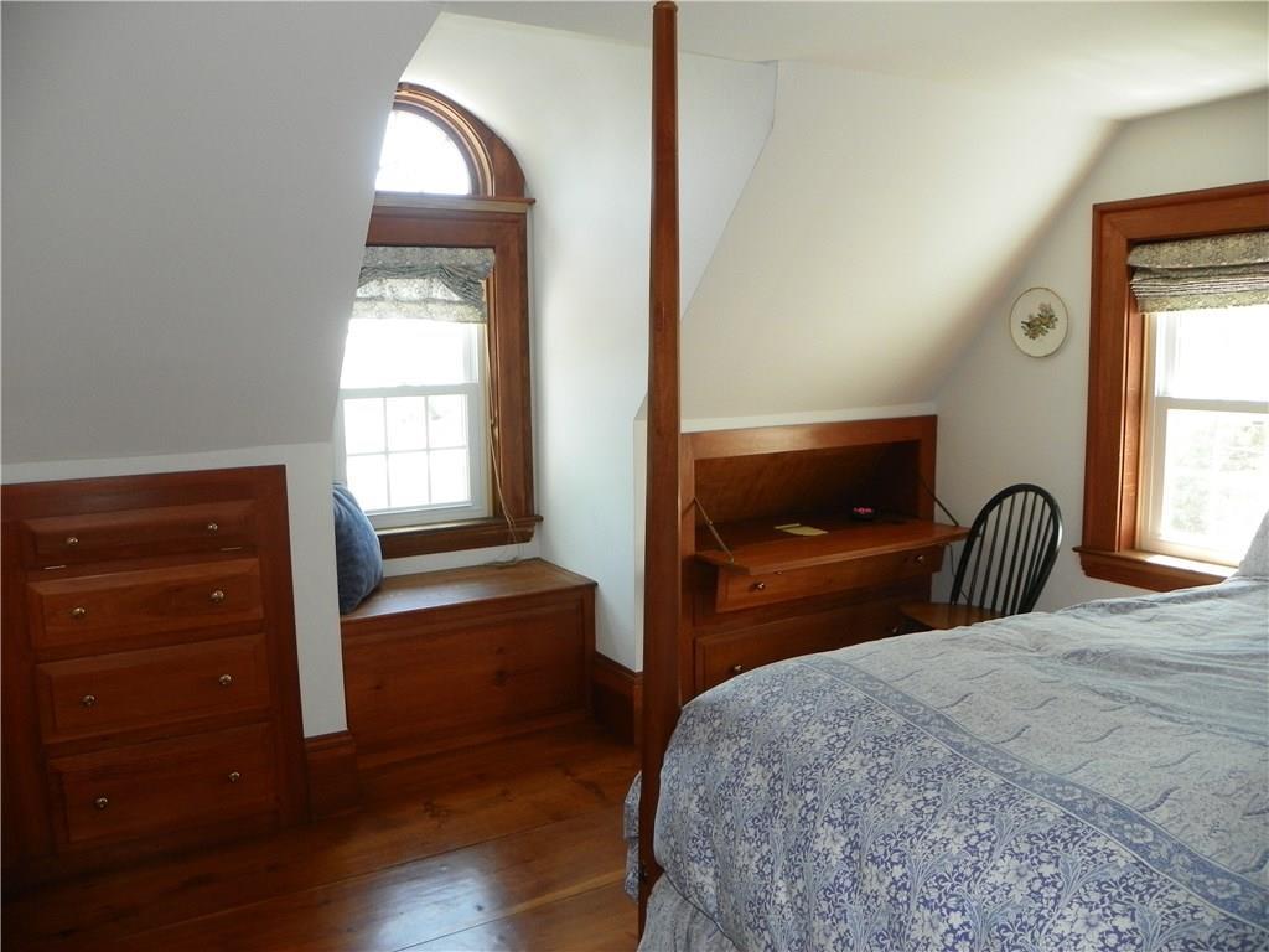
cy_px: 476
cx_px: 634
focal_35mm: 26
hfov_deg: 67.3
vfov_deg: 53.1
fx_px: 953
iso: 100
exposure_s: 1/30
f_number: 2.8
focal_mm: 4.6
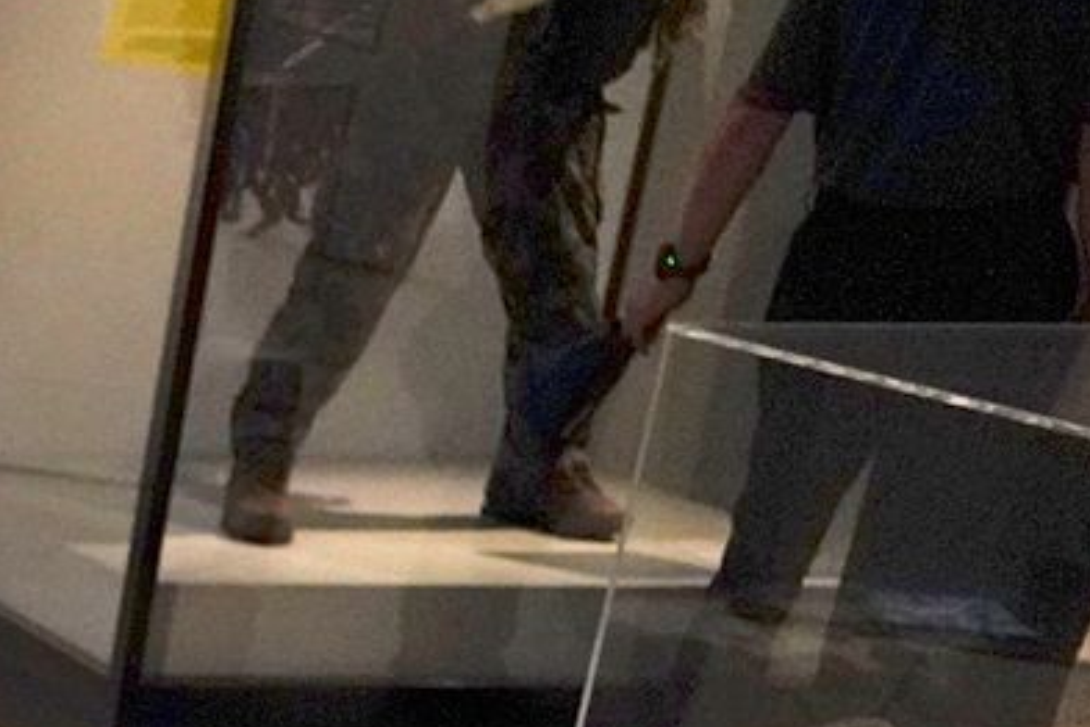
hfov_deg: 13.6
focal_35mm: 122
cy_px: 1596
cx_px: -1270
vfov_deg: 10.1
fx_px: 3694
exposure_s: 1/80
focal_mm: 24
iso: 3200
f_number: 3.2
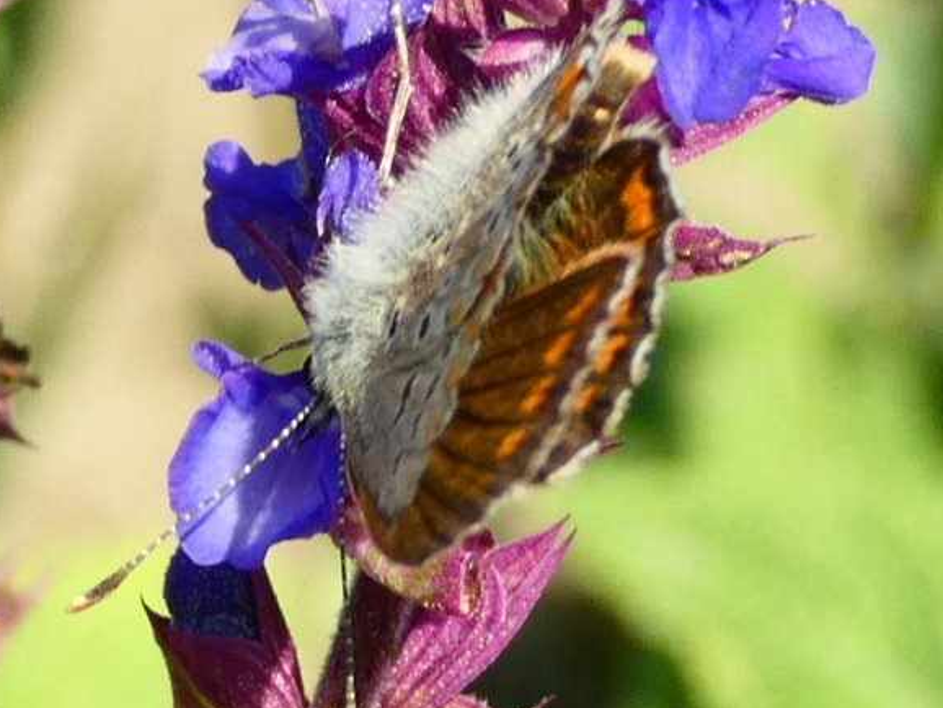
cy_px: 325
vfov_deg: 8.4
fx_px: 4824
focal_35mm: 177
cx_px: 477
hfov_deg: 11.2
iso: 80
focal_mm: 21.5
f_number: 5.1
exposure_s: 1/100
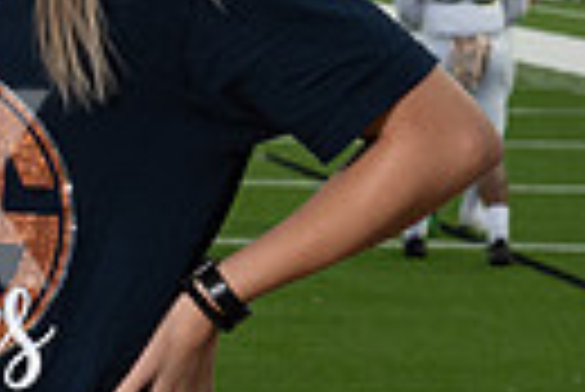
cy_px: 344
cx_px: -315
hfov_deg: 6.1
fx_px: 5450
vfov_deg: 4.1
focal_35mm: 335
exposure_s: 1/125
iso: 320
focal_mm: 50
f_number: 7.1
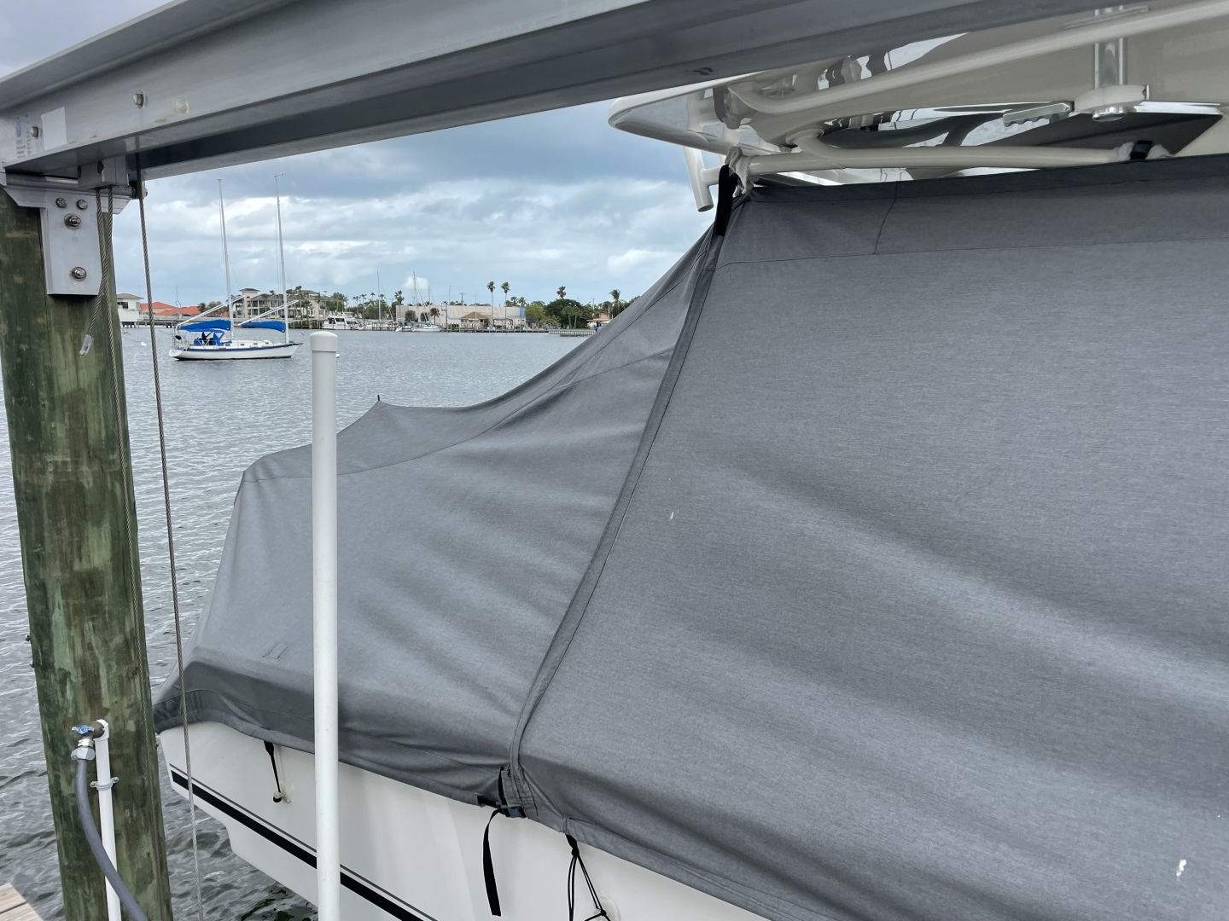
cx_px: 614
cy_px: 460
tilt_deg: -8.4
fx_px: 923
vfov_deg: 53.1
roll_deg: +0.2
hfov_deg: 67.3
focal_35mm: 26
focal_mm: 4.2
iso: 32
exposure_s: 1/1453
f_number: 1.6
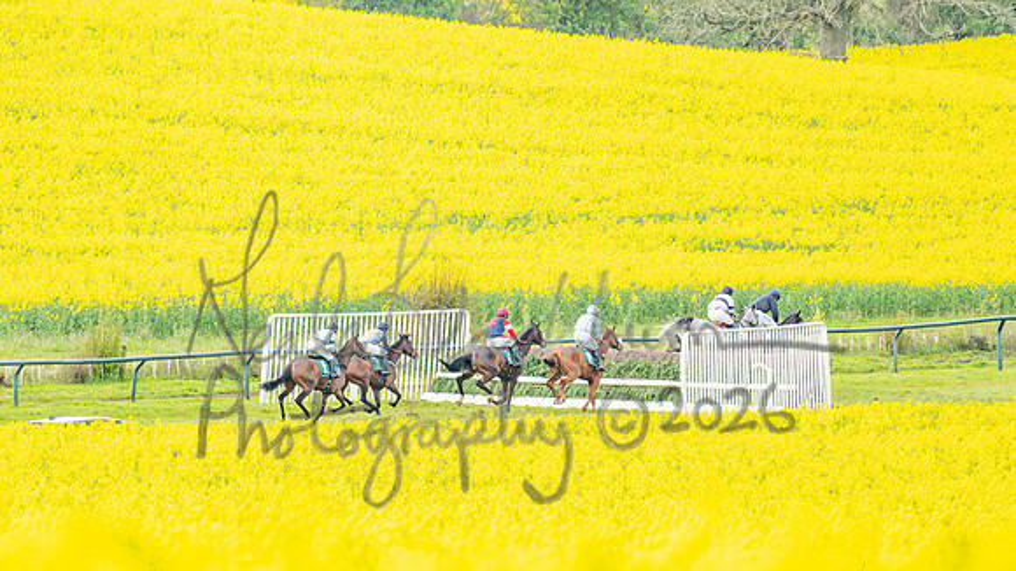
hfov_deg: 2.9
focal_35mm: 747
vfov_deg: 1.6
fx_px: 20132
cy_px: 189
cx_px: 423
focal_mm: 400
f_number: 4.5
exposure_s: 1/1000
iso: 400
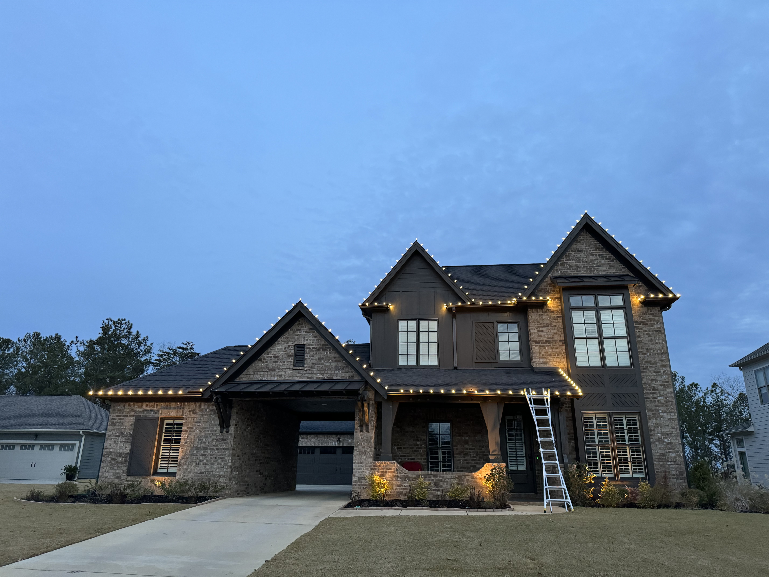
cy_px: 288
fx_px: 533
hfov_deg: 71.6
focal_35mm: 24
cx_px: 384
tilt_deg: +18.7
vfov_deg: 56.8
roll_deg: -1.3
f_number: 1.78
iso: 500
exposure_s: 1/60
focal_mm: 6.86
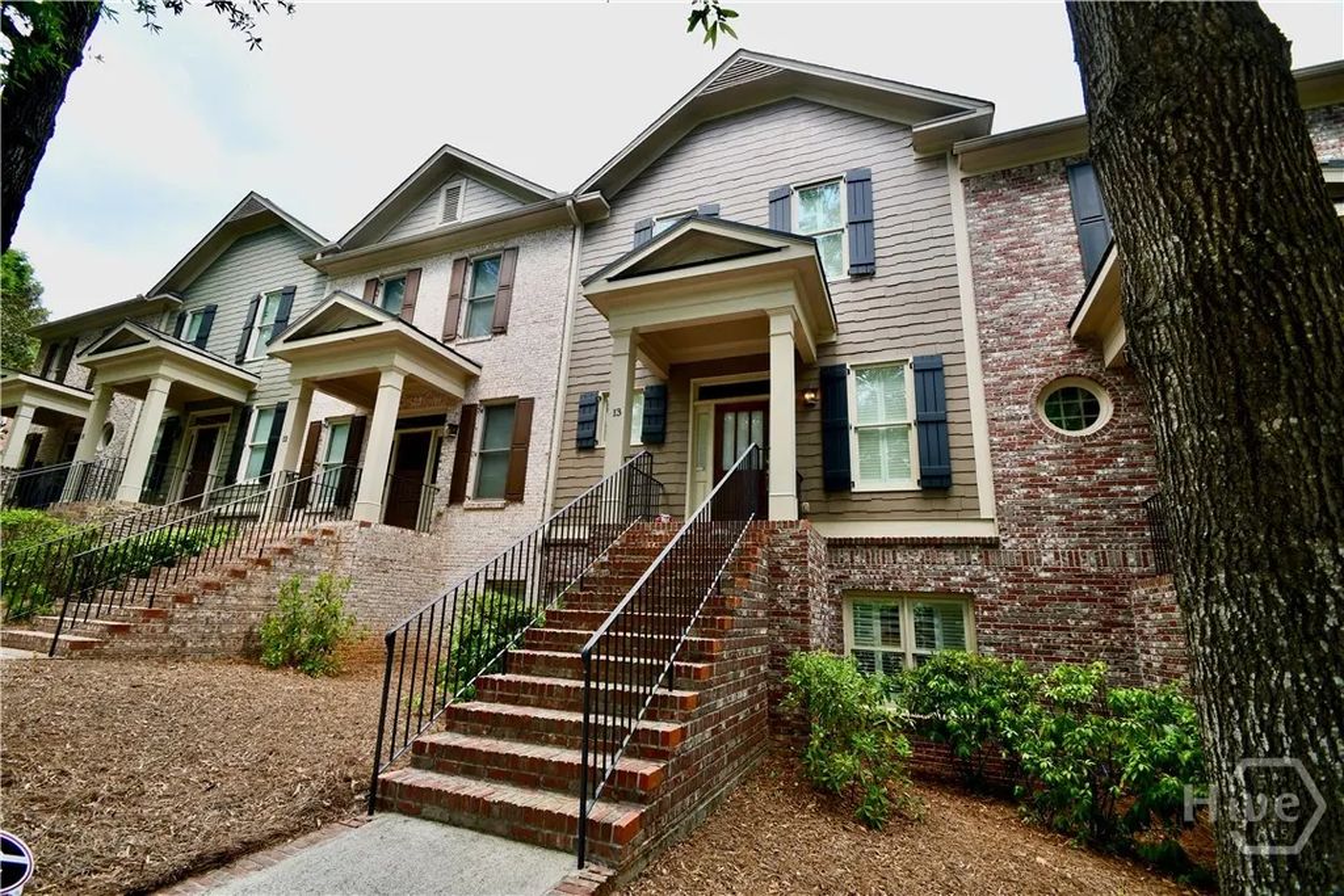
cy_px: 448
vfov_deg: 77.3
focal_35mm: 15
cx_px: 672
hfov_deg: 100.4
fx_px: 560
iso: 125
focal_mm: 10
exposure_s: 1/125
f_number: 5.6
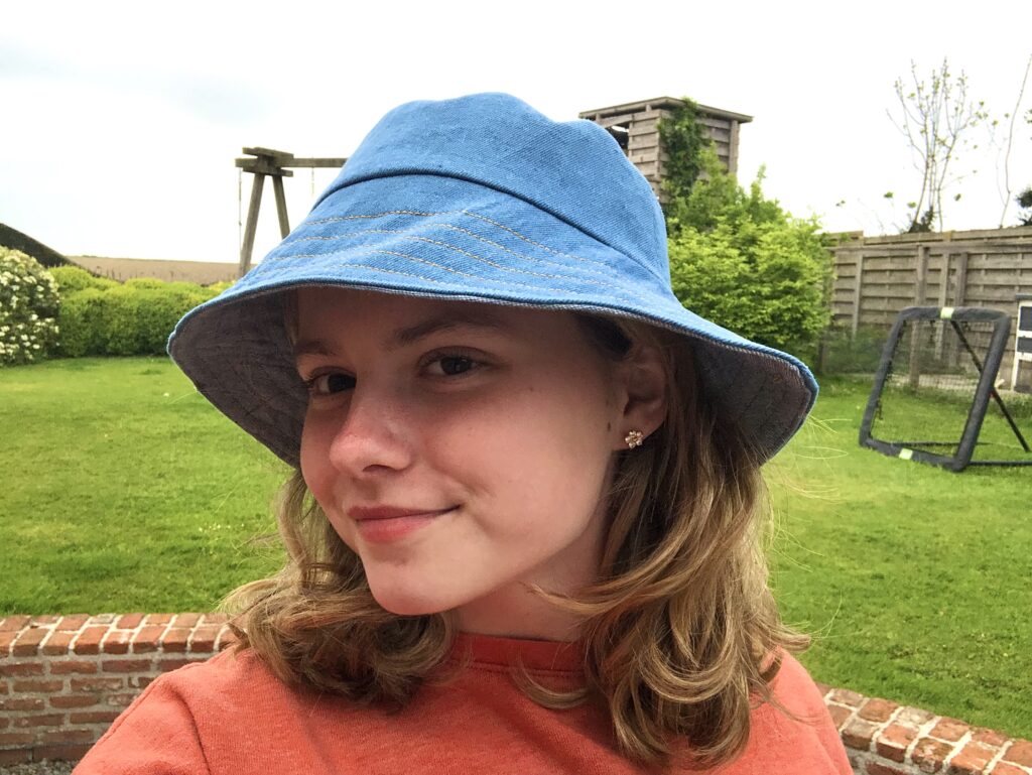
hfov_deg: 56.8
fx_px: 954
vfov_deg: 44.2
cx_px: 516
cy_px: 388
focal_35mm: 32
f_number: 2.2
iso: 20
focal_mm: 2.87
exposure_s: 1/289
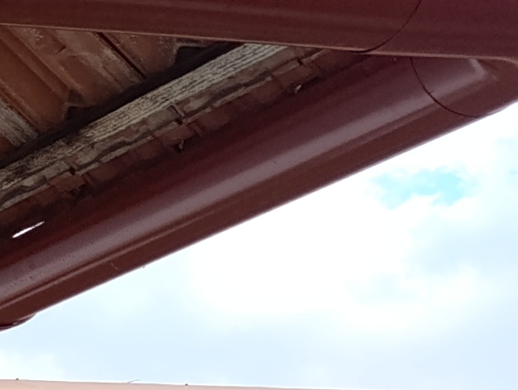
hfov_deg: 9.5
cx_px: -1154
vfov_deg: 9.0
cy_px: 924
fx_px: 2232
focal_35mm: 149
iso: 50
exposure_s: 1/224
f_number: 1.6
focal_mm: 6.14
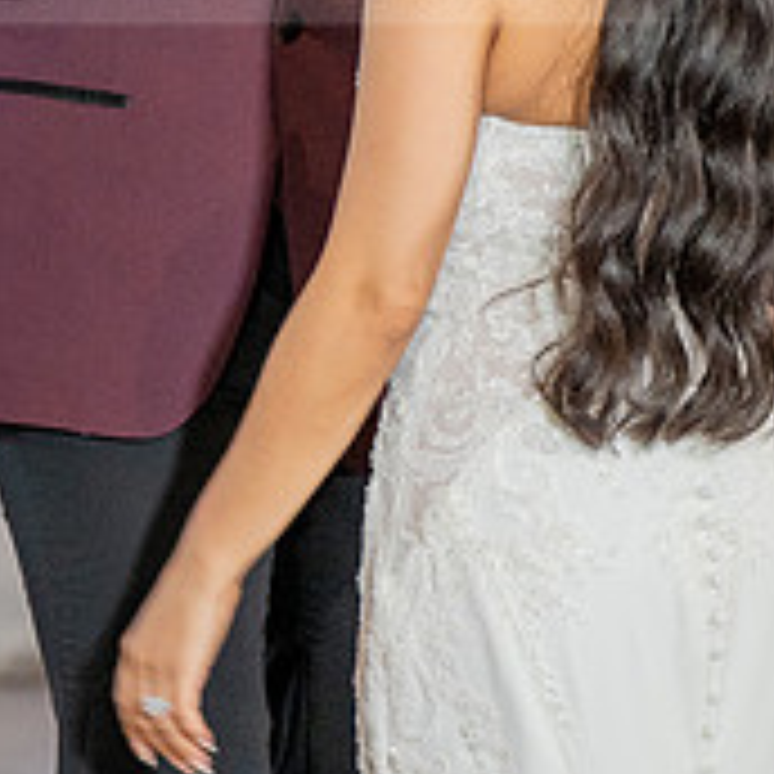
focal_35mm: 392
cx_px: 130
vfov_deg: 4.5
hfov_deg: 4.5
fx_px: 9916
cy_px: -99
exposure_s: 1/125
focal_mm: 115
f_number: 3.5
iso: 1600
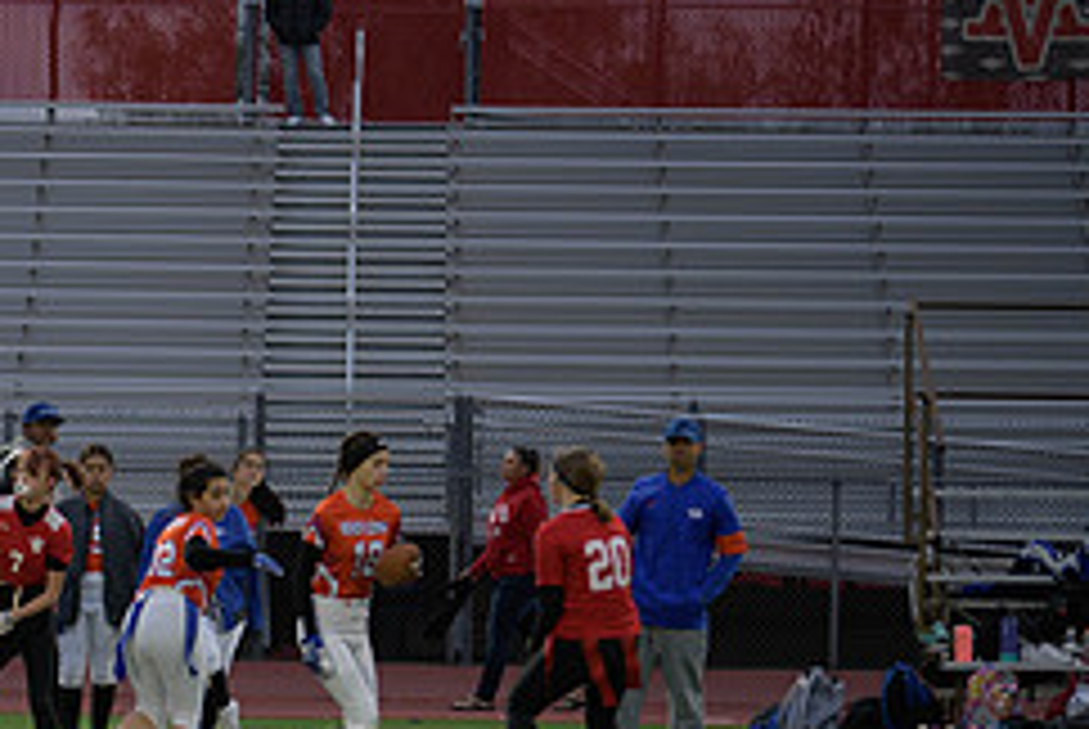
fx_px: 9419
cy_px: 659
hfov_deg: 6.6
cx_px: -148
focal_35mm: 311
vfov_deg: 4.4
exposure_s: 1/200
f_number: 2.8
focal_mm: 130
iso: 320
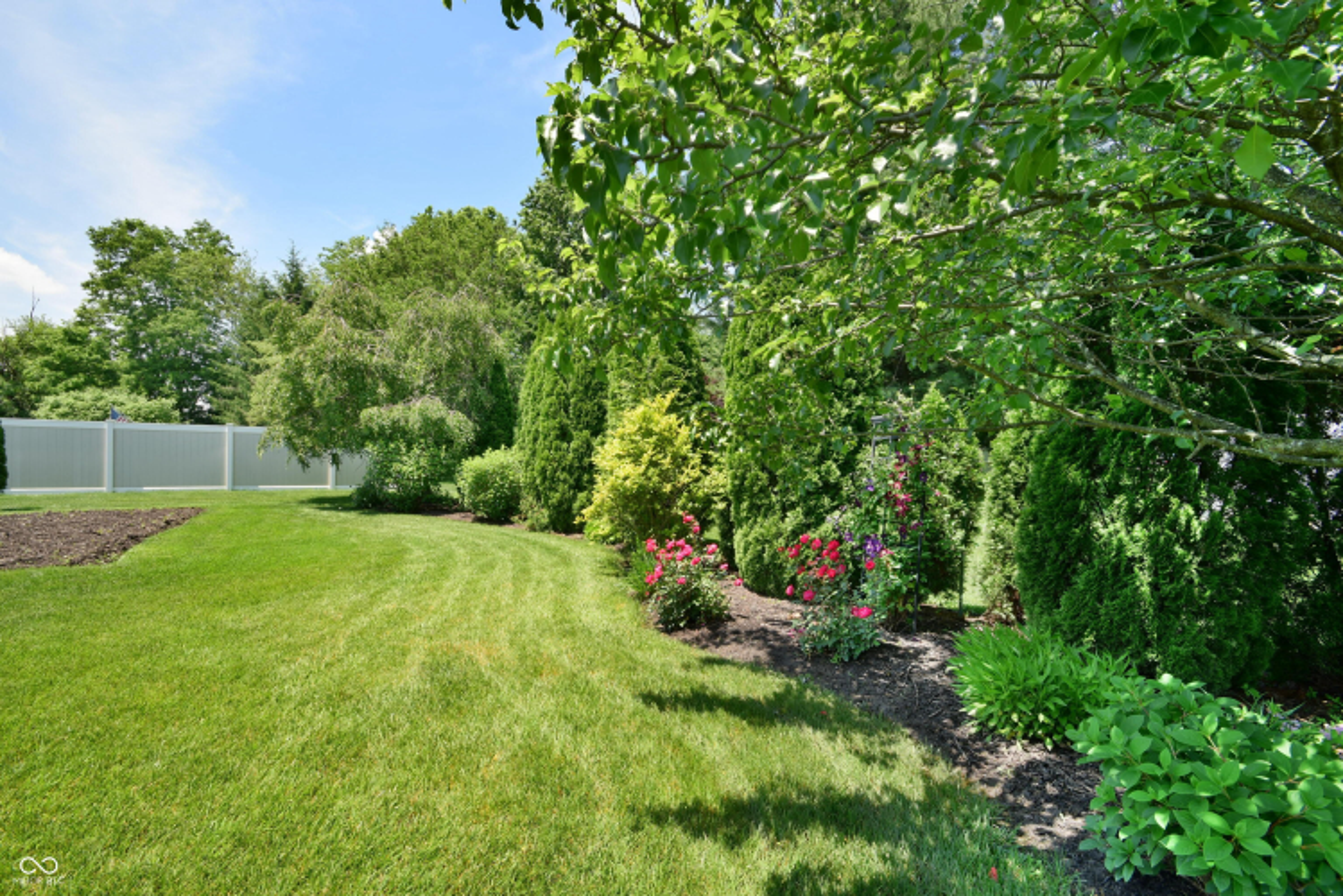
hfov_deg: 100.4
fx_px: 560
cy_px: 448
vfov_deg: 77.4
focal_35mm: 15
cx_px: 672
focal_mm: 10
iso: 100
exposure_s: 1/40
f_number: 10
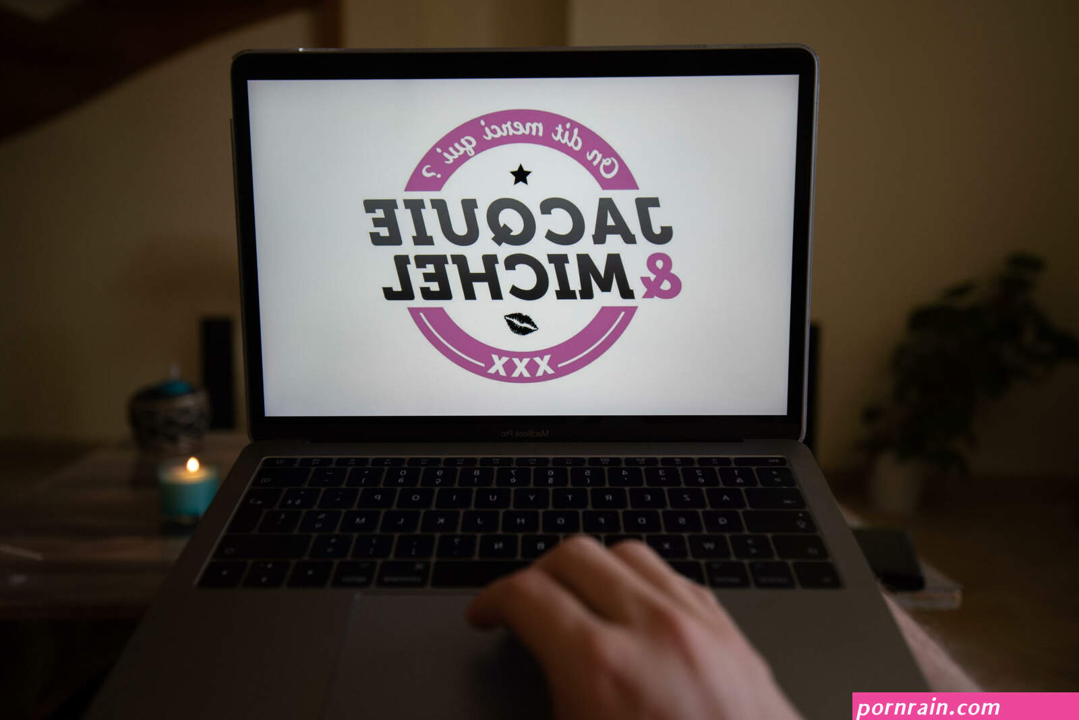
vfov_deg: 43.6
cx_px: 540
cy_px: 360
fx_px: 899
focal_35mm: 30
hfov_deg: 61.9
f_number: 2.8
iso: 1000
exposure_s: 1/200
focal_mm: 30
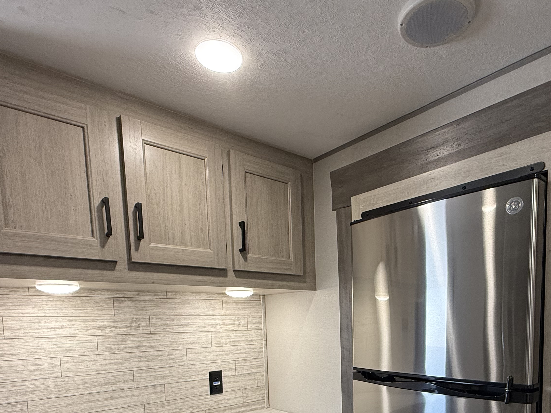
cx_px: 331
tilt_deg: -5.1
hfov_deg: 68.7
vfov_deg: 49.8
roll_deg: -0.4
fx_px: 398
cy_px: 359
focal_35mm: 25
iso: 160
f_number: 2.2
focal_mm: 2.22
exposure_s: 1/99
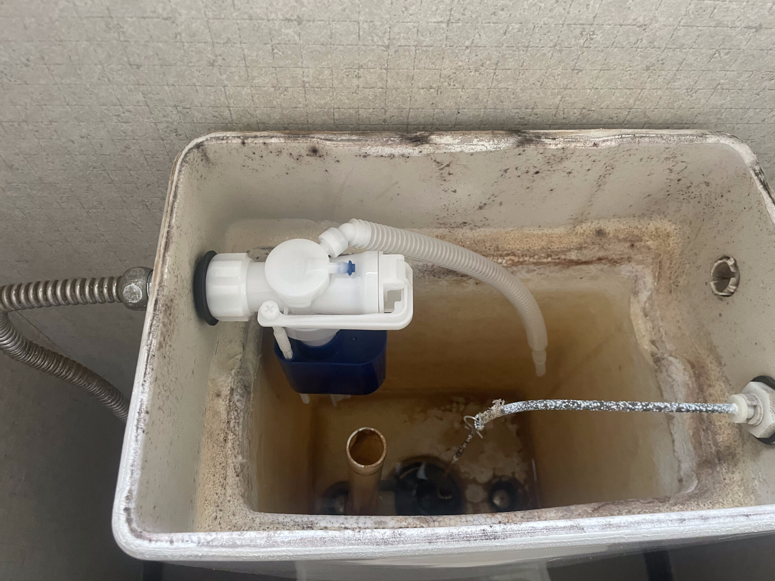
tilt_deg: -62.6
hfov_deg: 67.3
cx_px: 388
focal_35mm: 26
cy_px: 290
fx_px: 582
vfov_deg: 53.1
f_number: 1.6
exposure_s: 1/50
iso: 400
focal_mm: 4.2
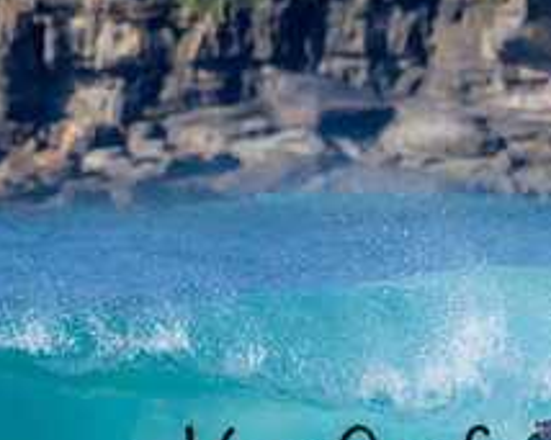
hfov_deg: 1.0
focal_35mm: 2034
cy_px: 444
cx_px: 451
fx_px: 33154
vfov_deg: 0.8
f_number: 11
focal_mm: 800
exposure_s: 1/2000
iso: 900
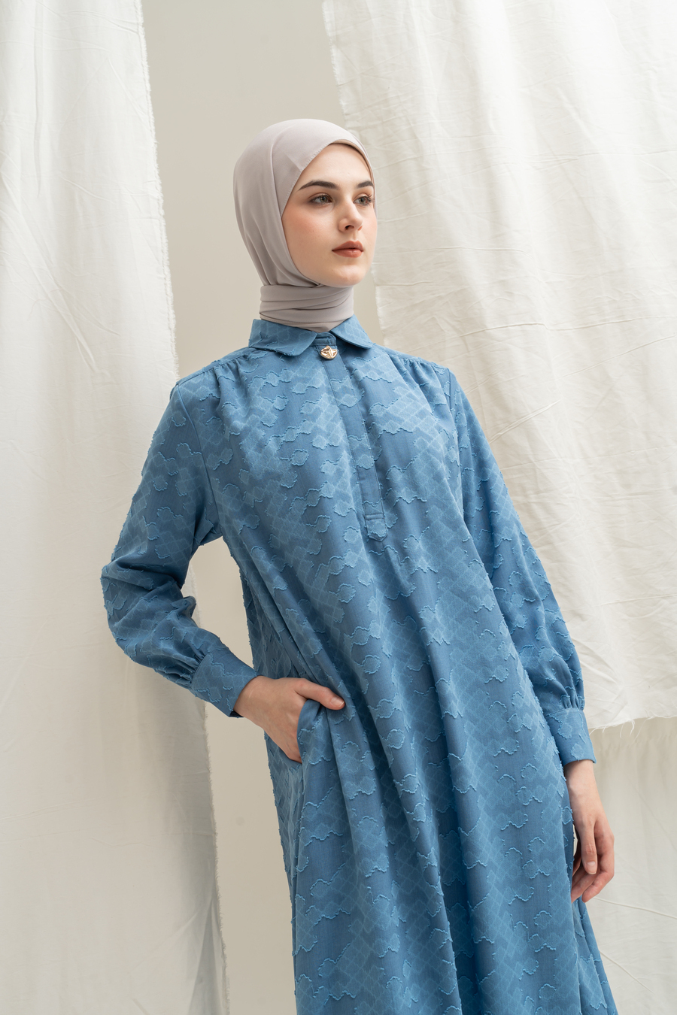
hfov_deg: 30.5
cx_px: 338
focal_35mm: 44
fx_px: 1241
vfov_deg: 44.5
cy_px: 508
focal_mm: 44
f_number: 10
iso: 100
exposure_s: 1/160
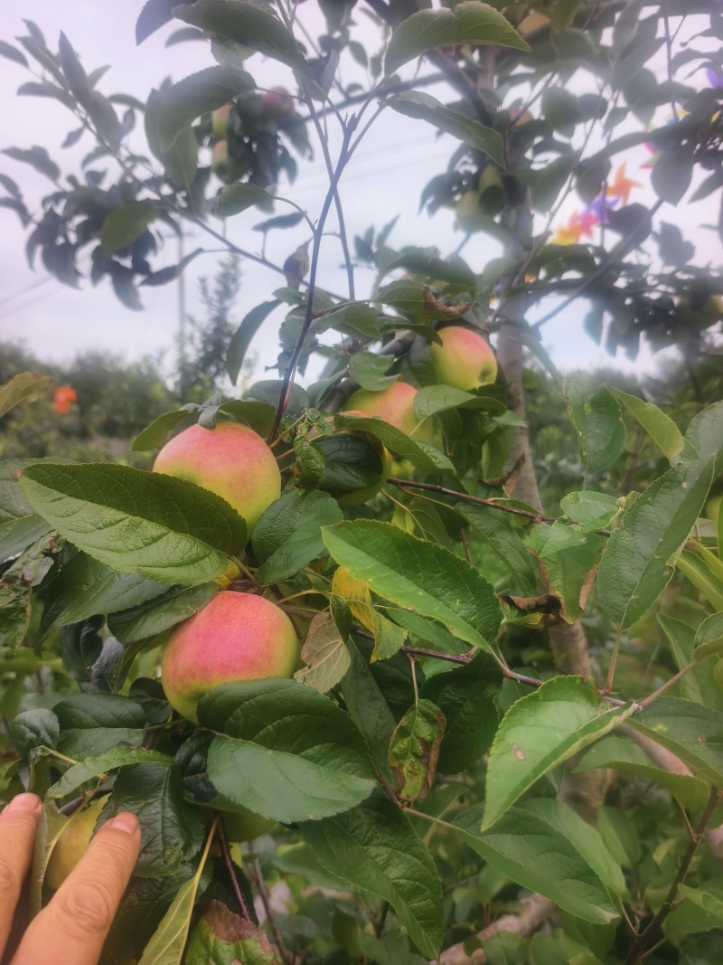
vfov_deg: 73.9
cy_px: 482
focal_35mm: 23
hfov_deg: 58.9
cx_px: 362
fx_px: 641
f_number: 1.57
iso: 125
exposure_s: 1/2358
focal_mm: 5.6
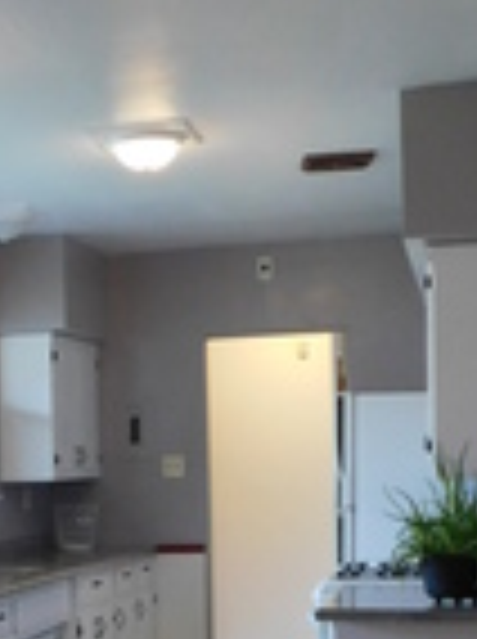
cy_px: 572
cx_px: -22
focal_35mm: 78
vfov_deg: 24.4
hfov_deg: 18.3
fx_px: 1437
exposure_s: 1/30
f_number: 3
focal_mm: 4
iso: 250
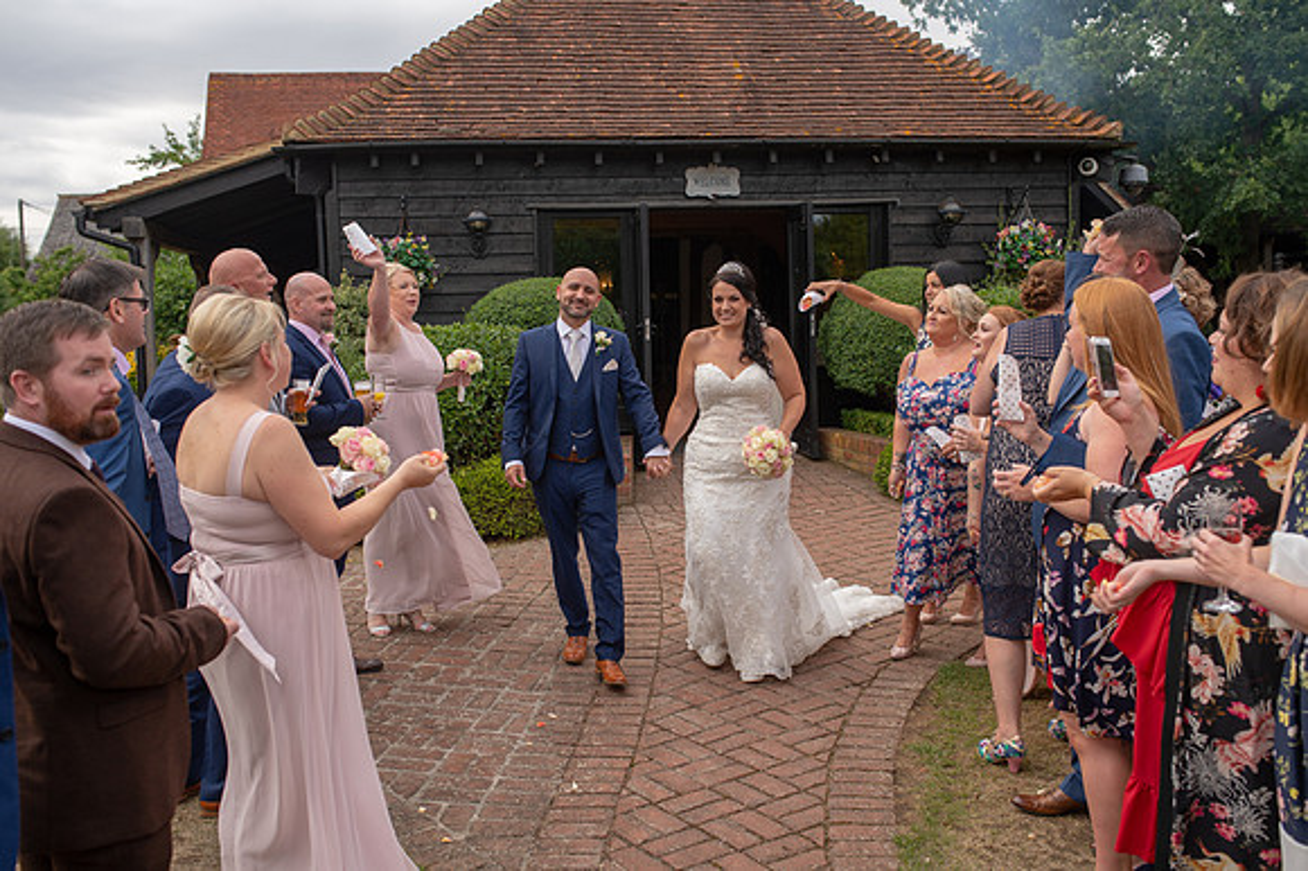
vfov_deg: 36.4
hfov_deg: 52.6
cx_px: 654
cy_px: 436
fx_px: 1323
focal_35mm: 36
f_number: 4
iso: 100
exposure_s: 1/500
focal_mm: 35
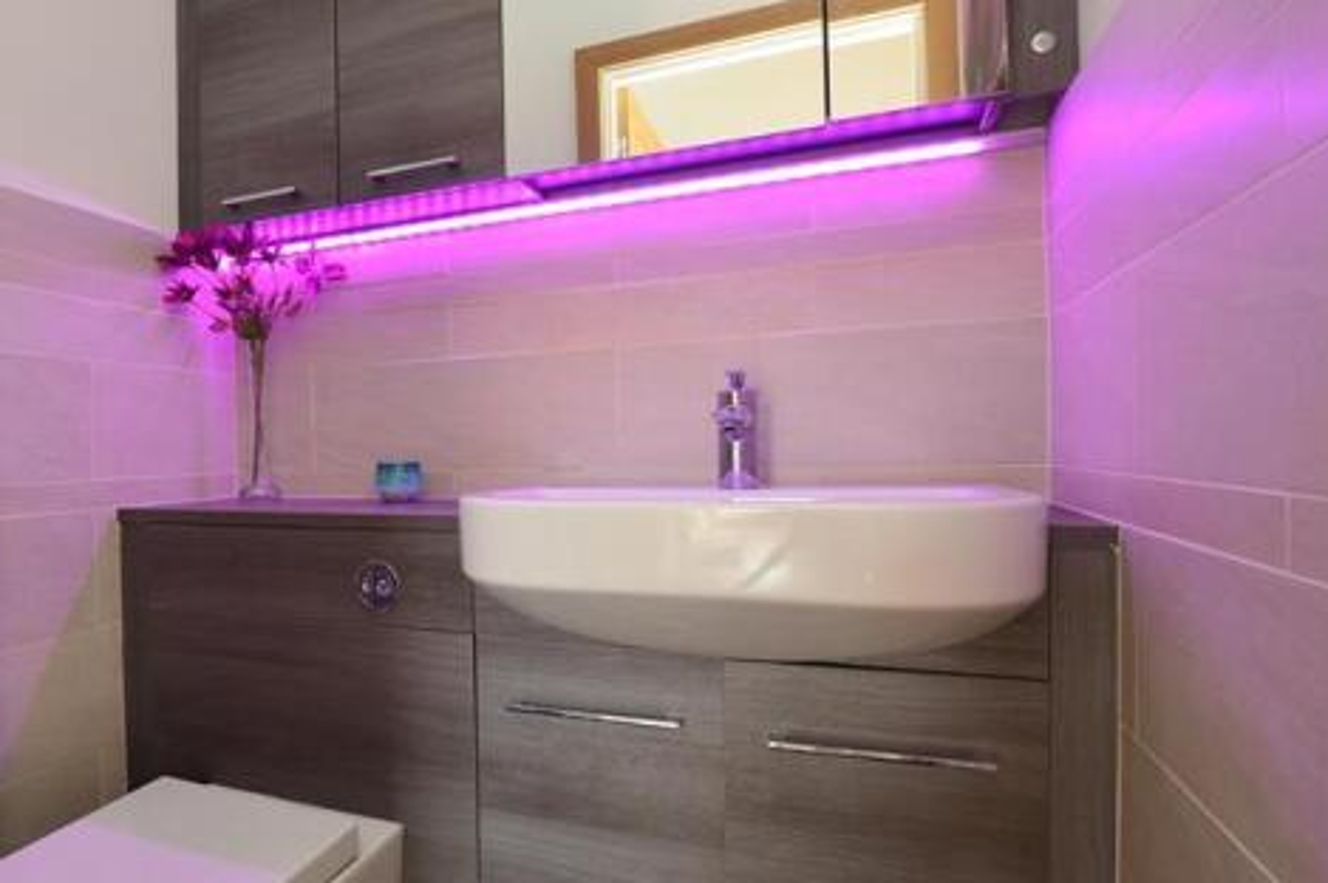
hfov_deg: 78.3
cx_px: 430
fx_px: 774
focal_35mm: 21
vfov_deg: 59.4
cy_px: 460
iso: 400
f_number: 5.6
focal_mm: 10
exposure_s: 1/3
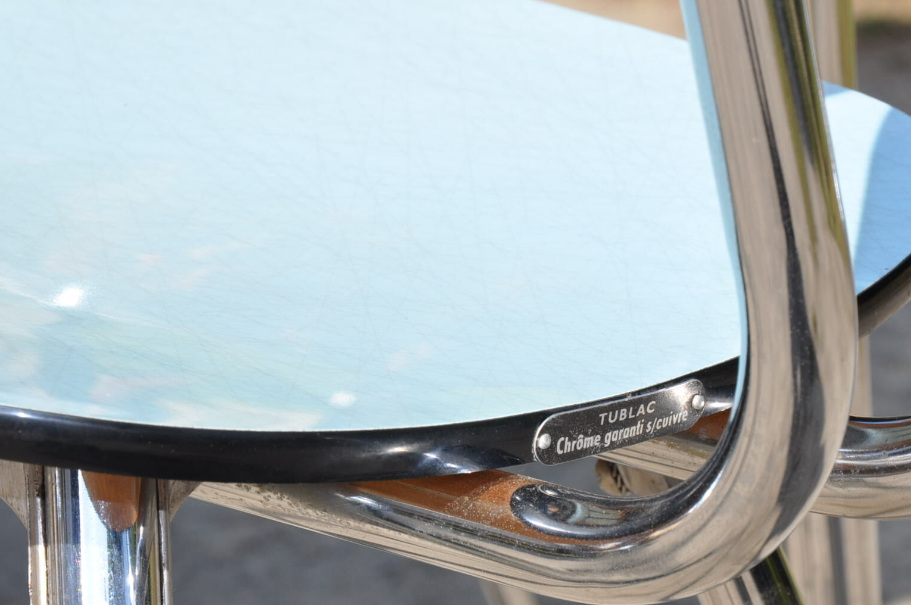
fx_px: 5578
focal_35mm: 221
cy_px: 385
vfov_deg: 6.2
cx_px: 487
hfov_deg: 9.3
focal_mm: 105
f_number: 16
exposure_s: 1/200
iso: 320
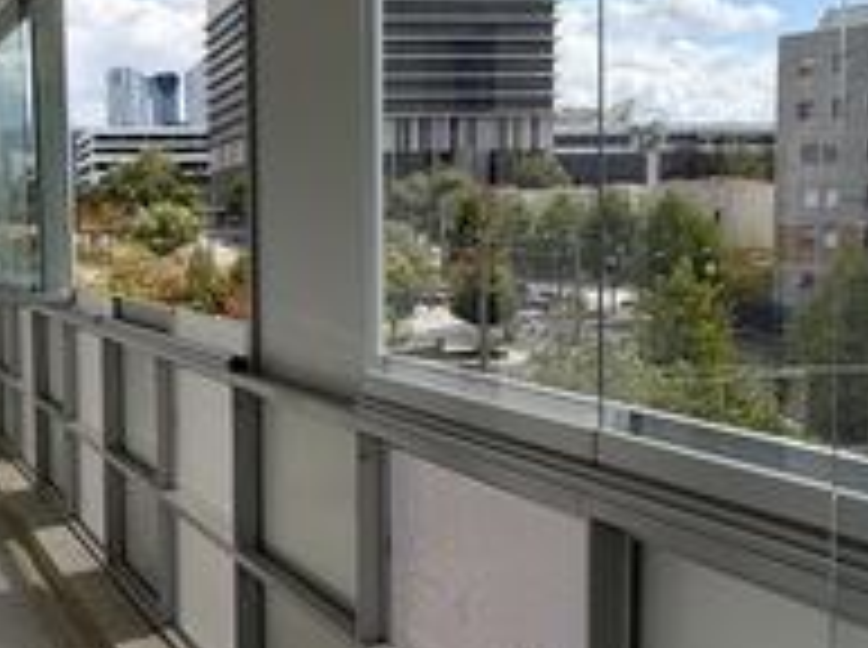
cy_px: 346
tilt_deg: -5.1
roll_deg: +1.4
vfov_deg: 26.9
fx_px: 1352
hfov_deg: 34.7
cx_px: 202
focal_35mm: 54
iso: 50
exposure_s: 1/2747
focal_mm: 5.96
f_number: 1.6
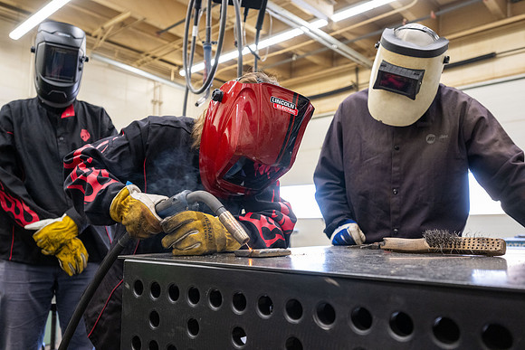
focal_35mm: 30
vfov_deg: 43.6
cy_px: 175
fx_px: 438
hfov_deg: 61.9
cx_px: 262
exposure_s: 1/200
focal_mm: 30
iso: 2000
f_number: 4
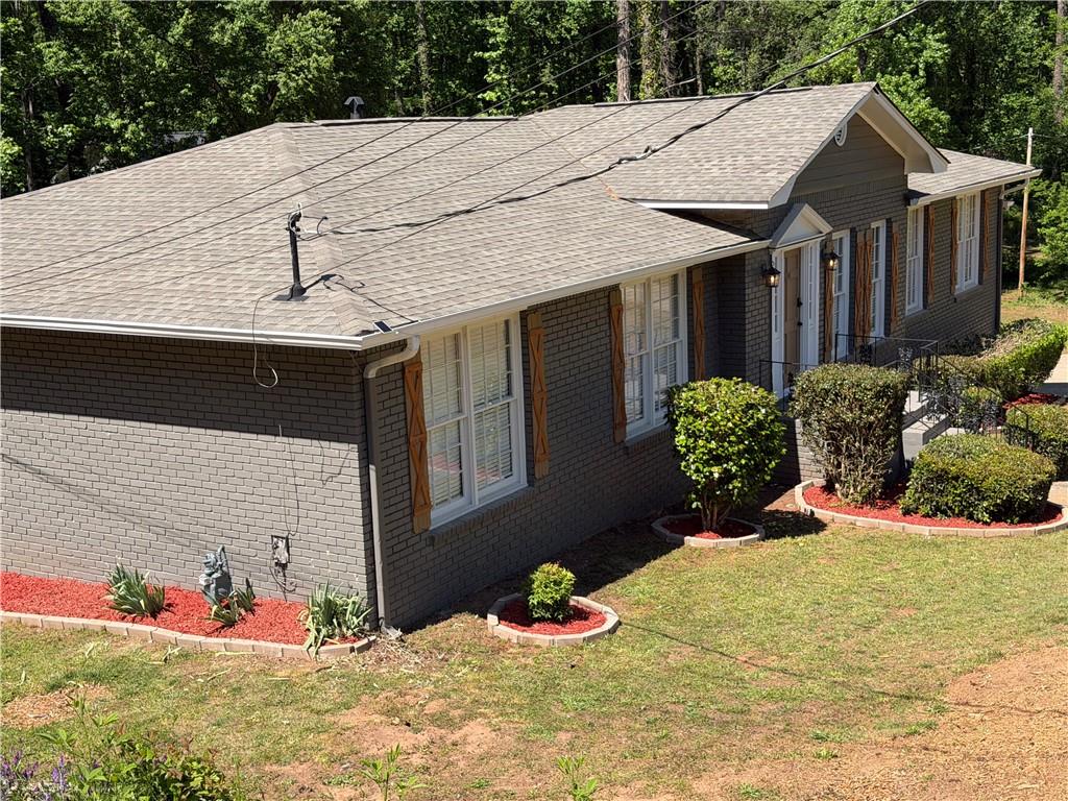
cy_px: 400
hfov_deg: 39.7
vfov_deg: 30.3
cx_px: 534
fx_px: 1481
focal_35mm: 48
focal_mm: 6.76
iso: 64
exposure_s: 1/2865
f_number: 1.78
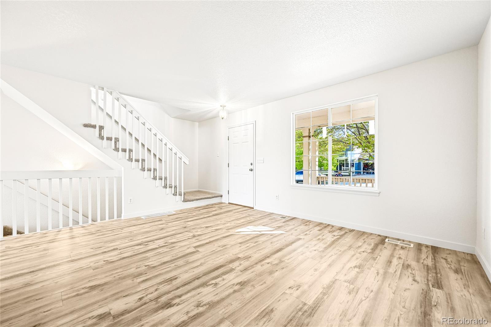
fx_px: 191
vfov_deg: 81.2
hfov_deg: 104.3
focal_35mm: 14
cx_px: 246
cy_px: 164
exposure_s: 1/15
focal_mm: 14
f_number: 8
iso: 140
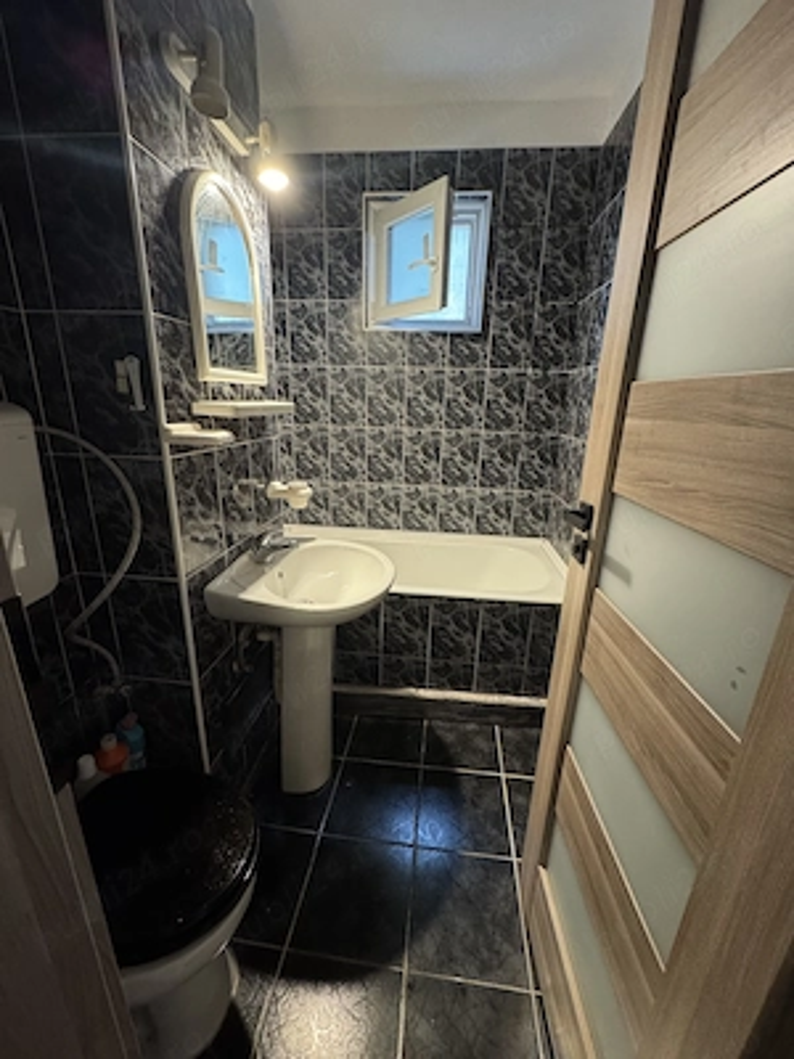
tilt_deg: -17.0
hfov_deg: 85.7
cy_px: 530
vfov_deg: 102.1
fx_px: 428
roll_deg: -2.4
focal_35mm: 14
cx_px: 397
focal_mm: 2.22
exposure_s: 1/50
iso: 640
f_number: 2.2
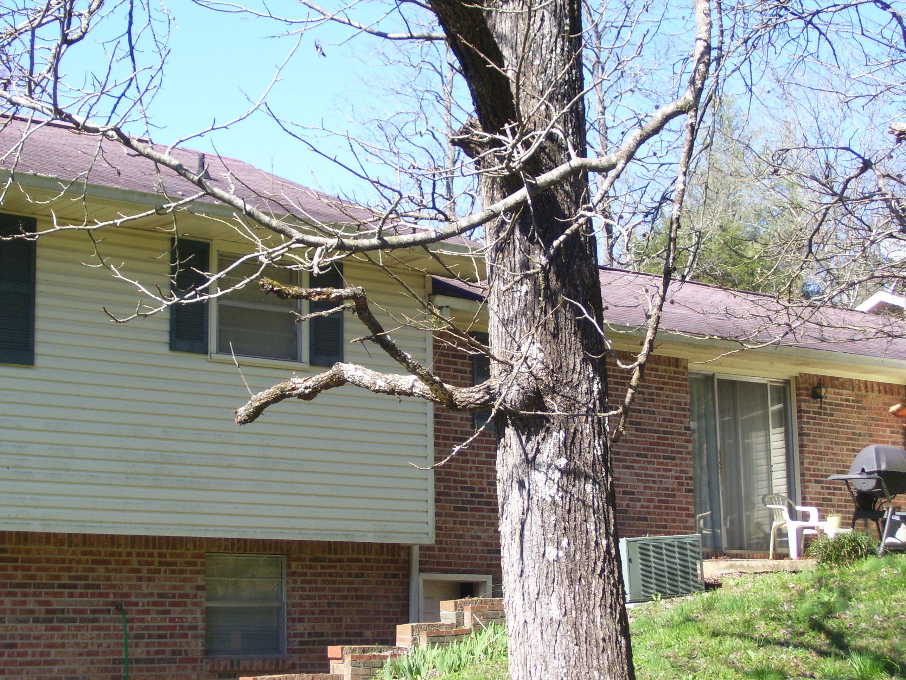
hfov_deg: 27.8
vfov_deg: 21.0
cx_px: 453
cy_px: 340
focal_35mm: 70
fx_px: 1832
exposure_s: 1/350
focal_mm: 11.6
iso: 80
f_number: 4
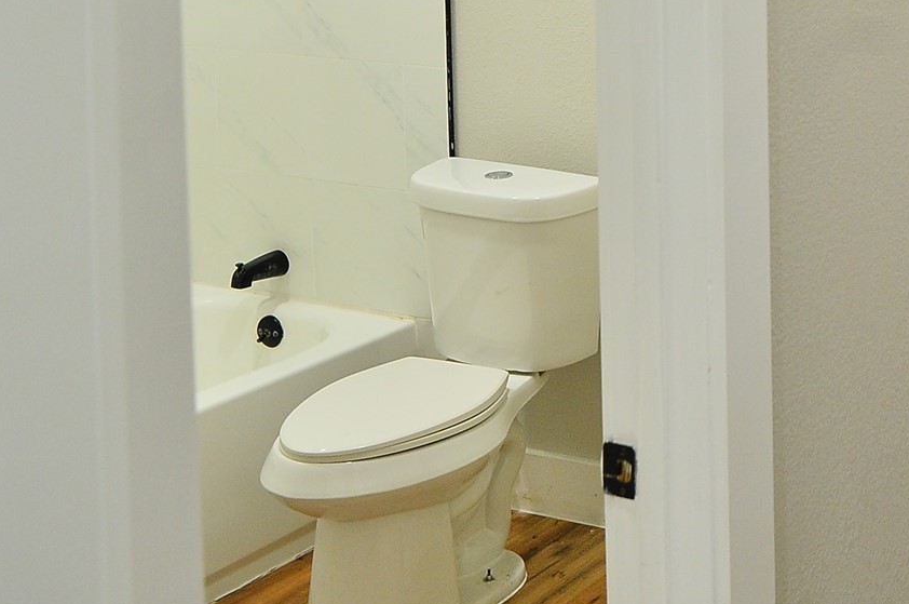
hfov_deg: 28.9
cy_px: -87
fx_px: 1563
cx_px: 1033
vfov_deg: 20.6
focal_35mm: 62
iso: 800
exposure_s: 1/125
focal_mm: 24
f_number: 4.5
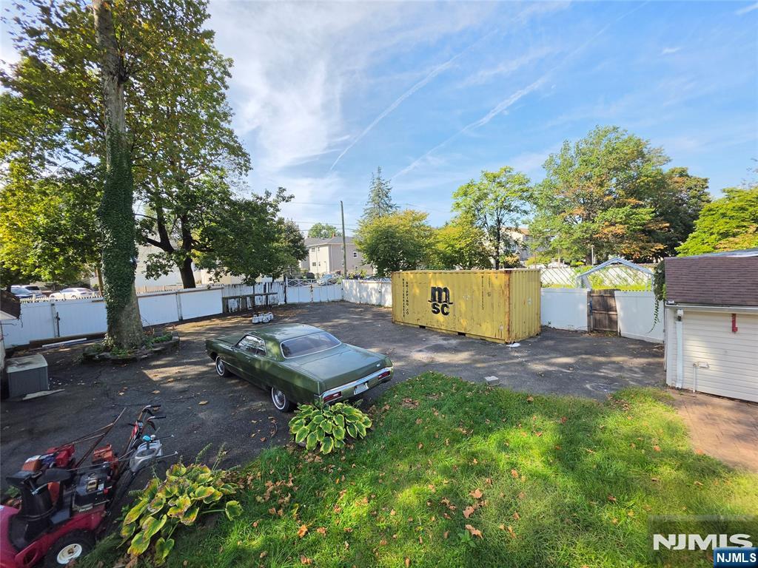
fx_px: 285
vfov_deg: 89.9
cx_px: 379
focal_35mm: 13
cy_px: 284
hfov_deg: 106.2
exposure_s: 1/895
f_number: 1.9
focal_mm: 2.2
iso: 32
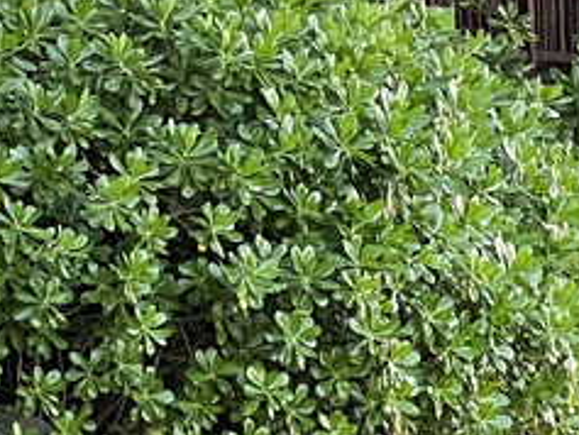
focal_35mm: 390
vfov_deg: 3.8
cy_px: -161
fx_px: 6527
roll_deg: +2.5
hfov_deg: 5.0
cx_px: -467
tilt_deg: +5.9
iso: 250
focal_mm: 9
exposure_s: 1/122
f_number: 2.8
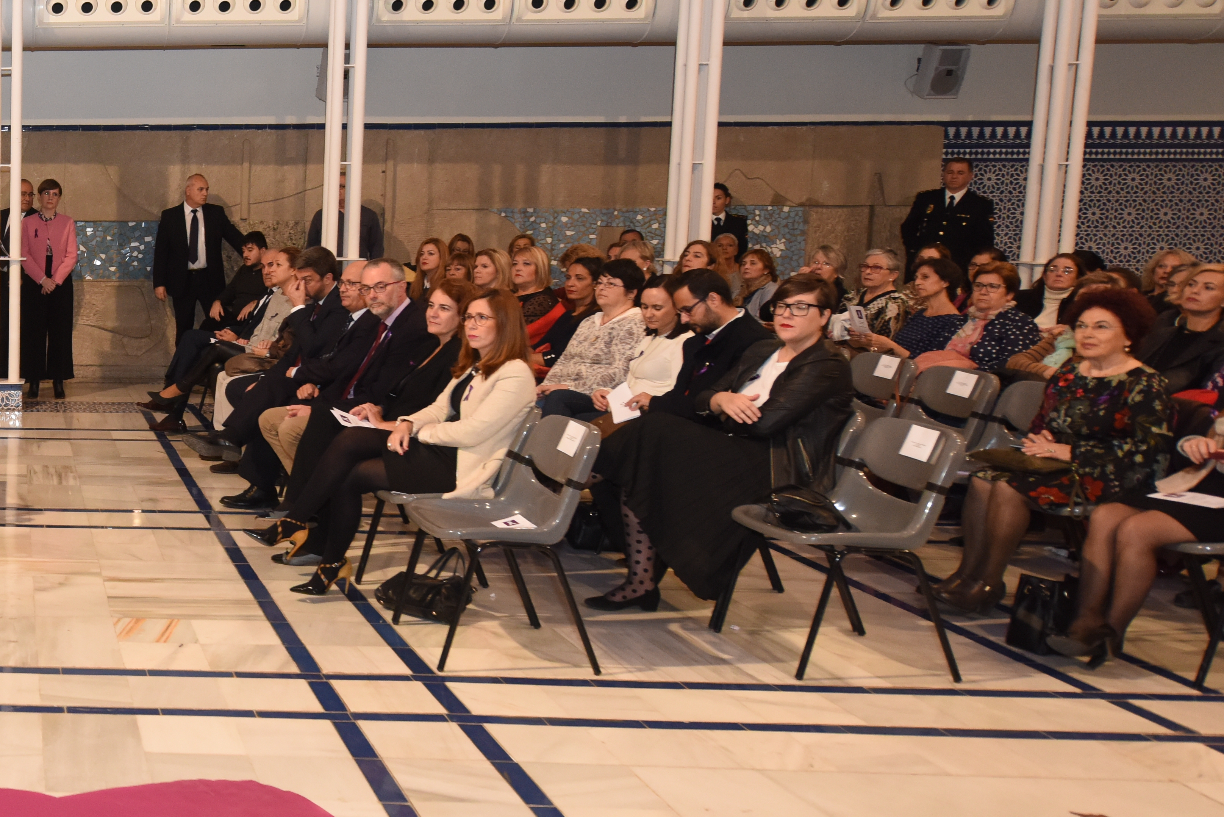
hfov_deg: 39.4
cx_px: -100
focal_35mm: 41
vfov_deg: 32.6
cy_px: 377
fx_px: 1394
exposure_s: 1/100
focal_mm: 18
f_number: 4
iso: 1600
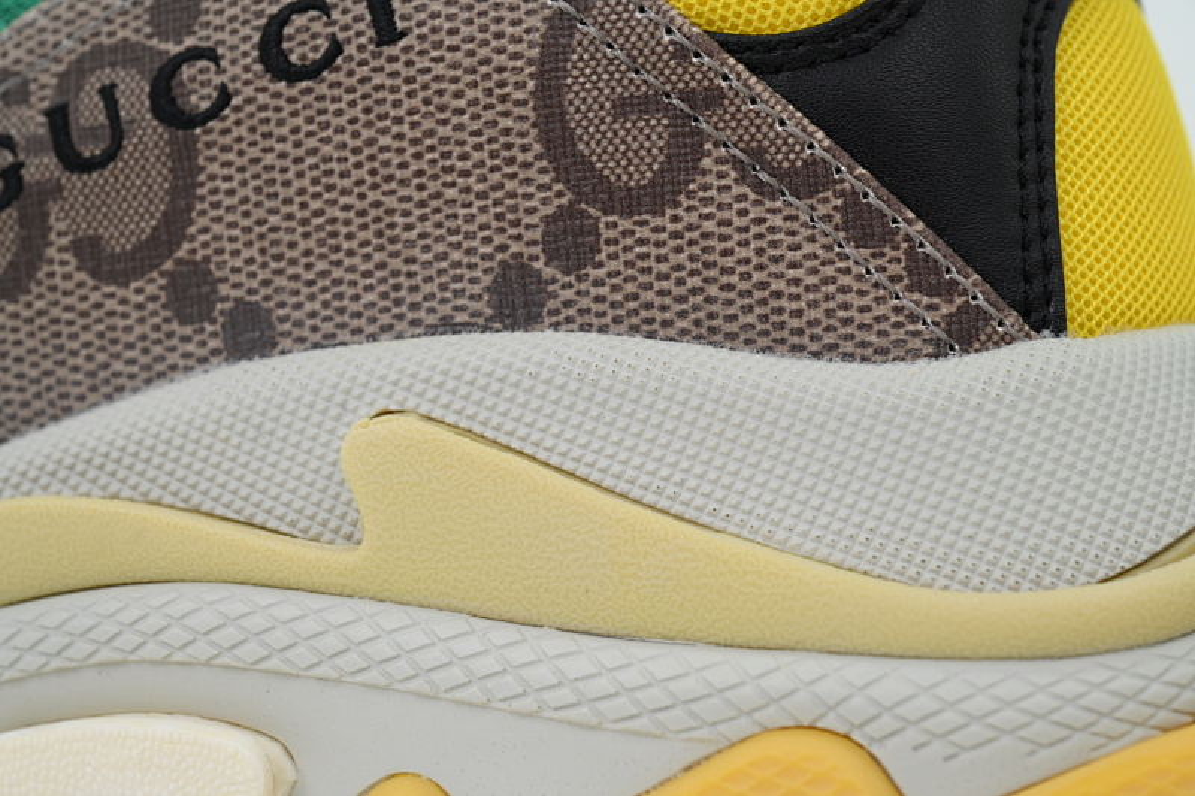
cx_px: 598
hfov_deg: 20.4
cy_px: 398
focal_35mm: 100
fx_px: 3319
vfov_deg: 13.7
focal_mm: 100
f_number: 11
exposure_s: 1/100
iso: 400
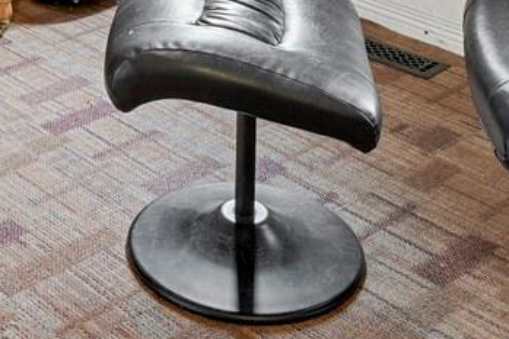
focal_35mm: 78
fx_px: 1102
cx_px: 72
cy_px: -421
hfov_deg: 25.4
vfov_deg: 13.7
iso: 250
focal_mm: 17
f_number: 8
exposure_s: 4
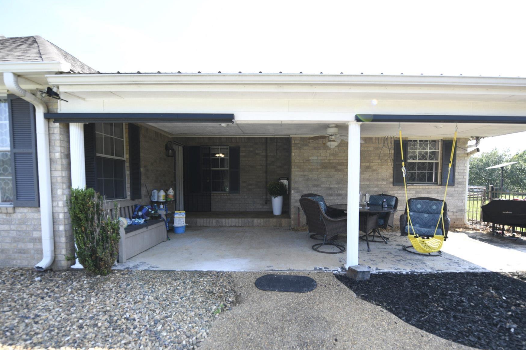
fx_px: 234
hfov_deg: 96.6
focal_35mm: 16
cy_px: 198
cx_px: 280
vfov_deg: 73.4
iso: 64
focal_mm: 14
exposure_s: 1/125
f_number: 3.5
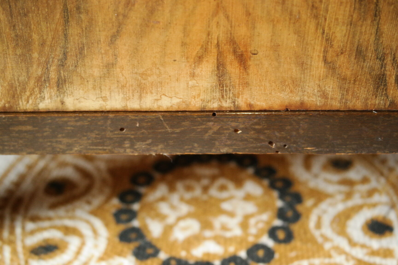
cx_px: 199
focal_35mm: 53
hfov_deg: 37.5
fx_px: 586
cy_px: 132
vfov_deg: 25.5
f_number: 5.6
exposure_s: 1/30
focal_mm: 35
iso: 1600
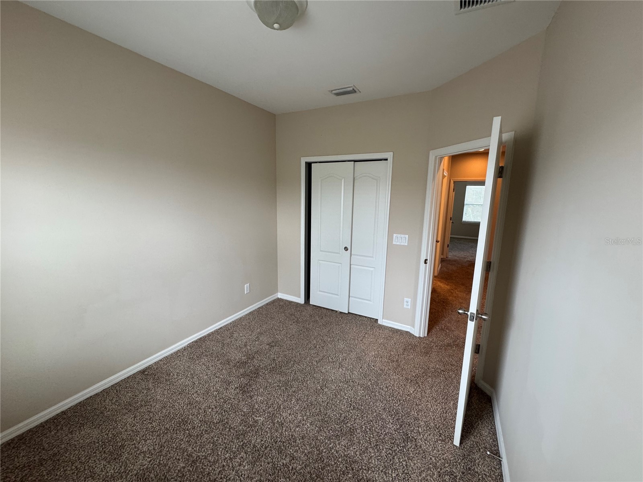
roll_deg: -0.5
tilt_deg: -7.9
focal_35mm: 14
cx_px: 322
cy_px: 241
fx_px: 260
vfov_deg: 85.7
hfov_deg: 102.1
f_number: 2.2
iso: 200
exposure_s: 1/120
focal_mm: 2.22
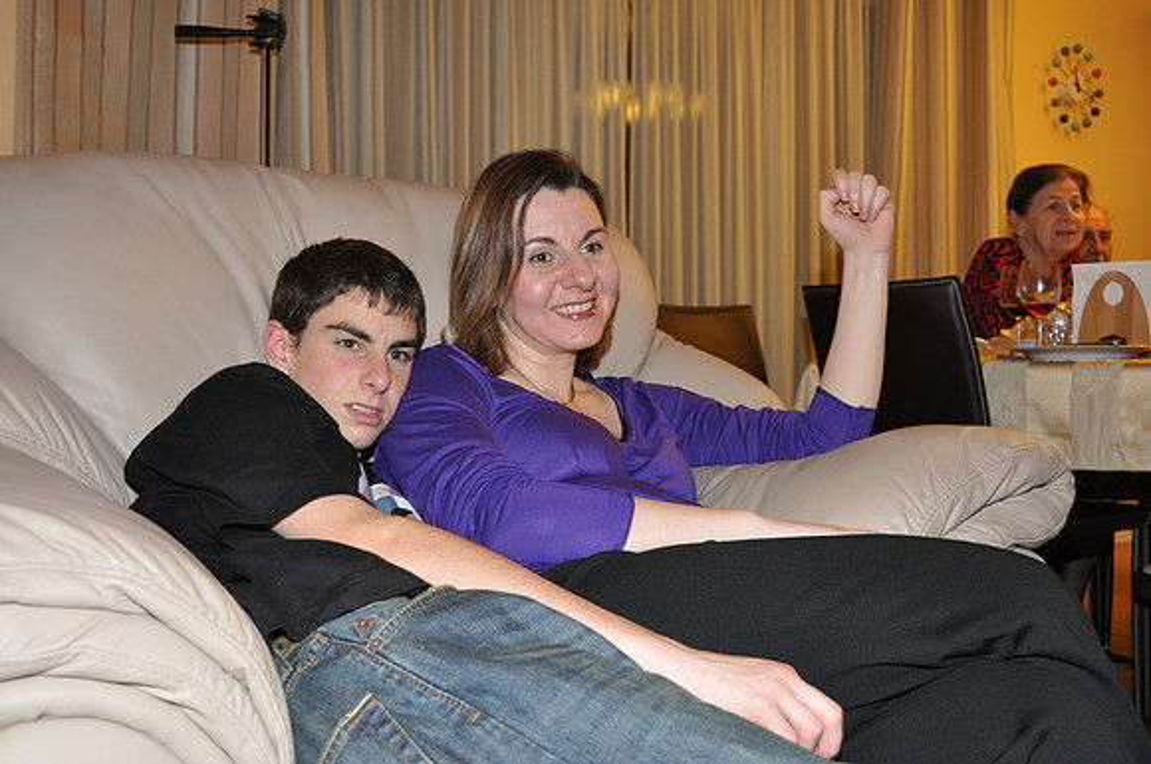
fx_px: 1245
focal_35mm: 39
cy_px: 382
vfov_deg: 34.1
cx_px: 576
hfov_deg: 49.6
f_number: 4.2
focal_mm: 26
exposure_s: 1/60
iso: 800
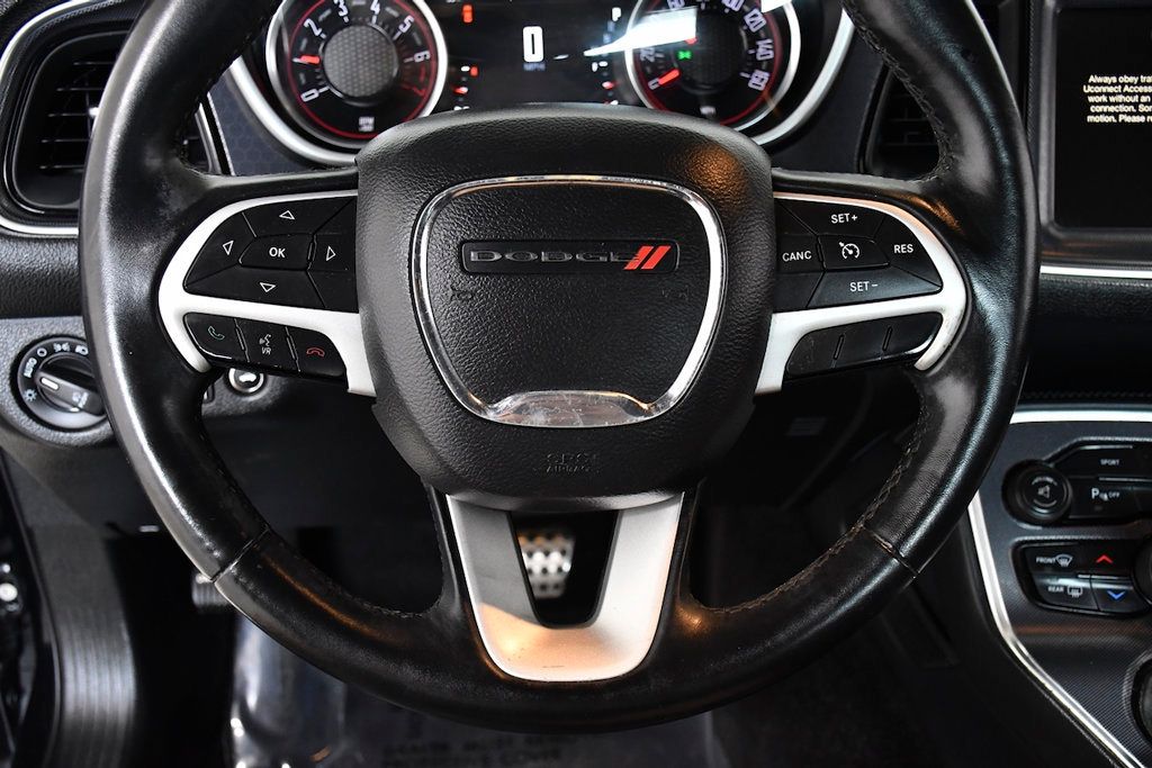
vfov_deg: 36.9
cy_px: 384
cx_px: 576
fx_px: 1152
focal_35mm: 36
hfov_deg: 53.1
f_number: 4.5
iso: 2500
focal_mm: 24
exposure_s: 1/200
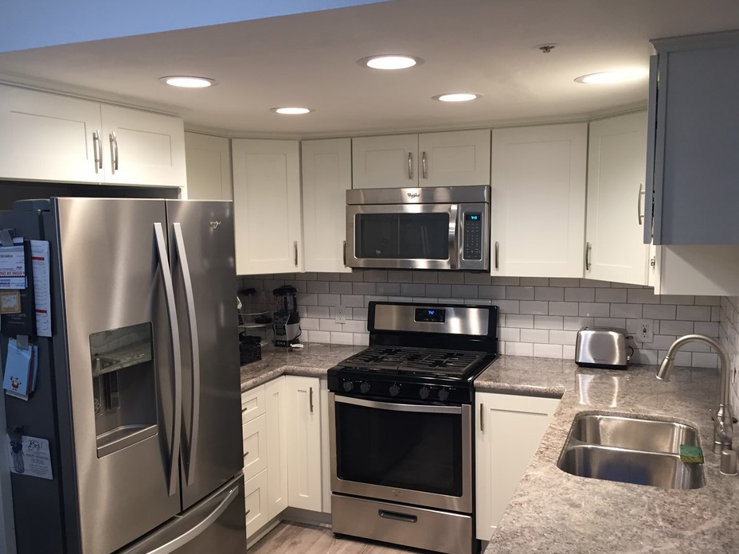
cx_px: 358
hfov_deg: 56.8
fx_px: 683
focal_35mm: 32
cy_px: 299
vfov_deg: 44.1
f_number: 2.2
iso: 64
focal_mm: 4.15
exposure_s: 1/30
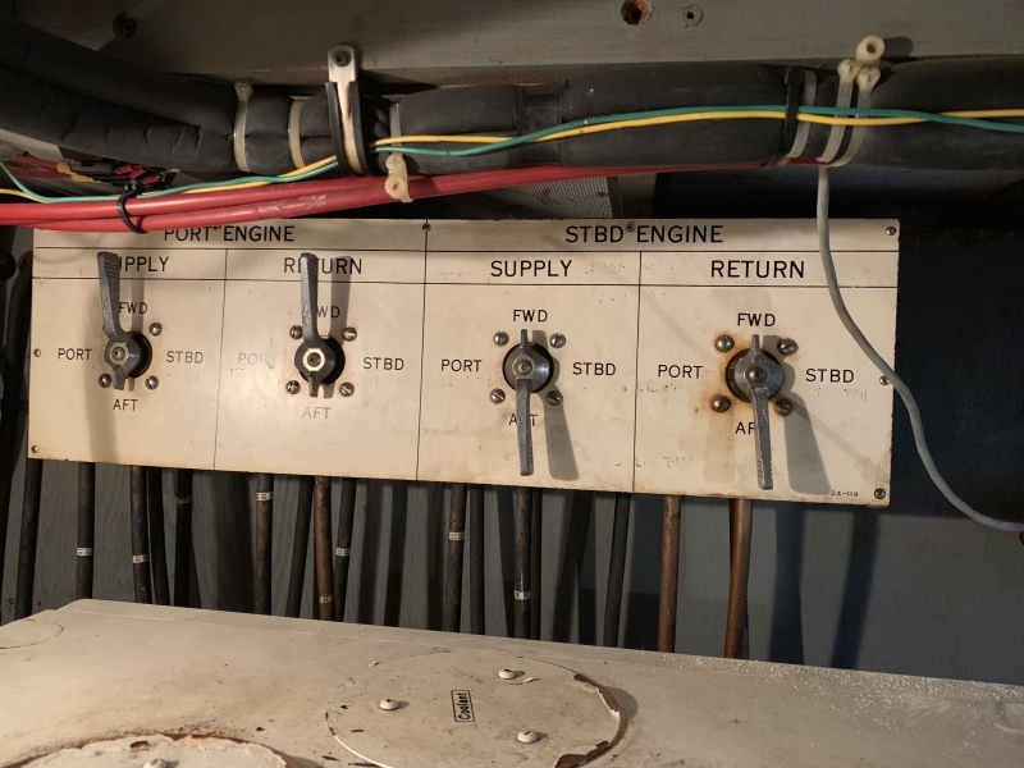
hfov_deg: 67.3
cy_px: 384
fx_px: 769
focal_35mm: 26
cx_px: 512
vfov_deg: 53.1
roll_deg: -1.5
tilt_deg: -2.5
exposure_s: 1/32
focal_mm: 4.25
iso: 400
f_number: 1.8
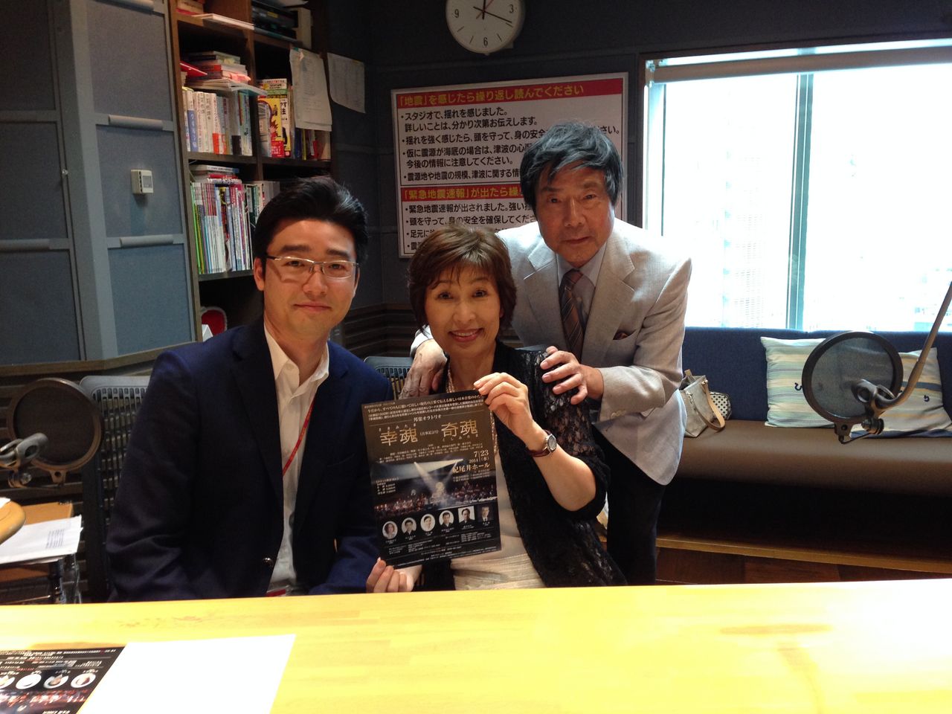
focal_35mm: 33
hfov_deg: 55.4
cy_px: 357
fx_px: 908
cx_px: 476
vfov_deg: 42.9
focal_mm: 4.12
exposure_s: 1/20
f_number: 2.4
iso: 160
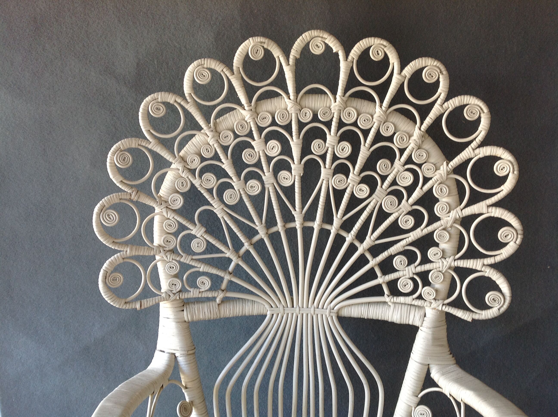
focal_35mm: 35
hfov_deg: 52.7
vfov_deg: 40.6
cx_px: 279
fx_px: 563
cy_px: 208
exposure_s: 1/40
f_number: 2.4
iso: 80
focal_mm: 4.28
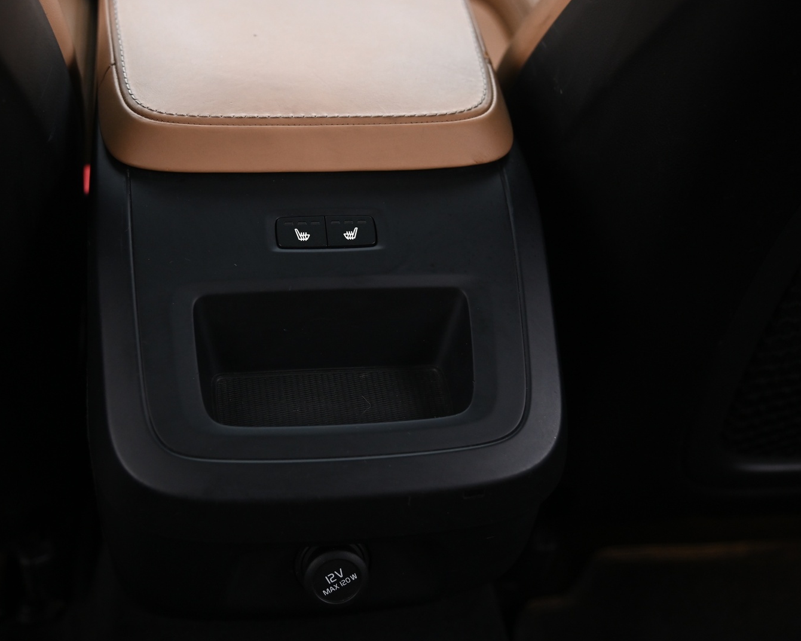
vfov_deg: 30.3
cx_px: 322
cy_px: 320
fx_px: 1185
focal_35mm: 50
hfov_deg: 37.2
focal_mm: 44
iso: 2000
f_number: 4
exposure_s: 1/10
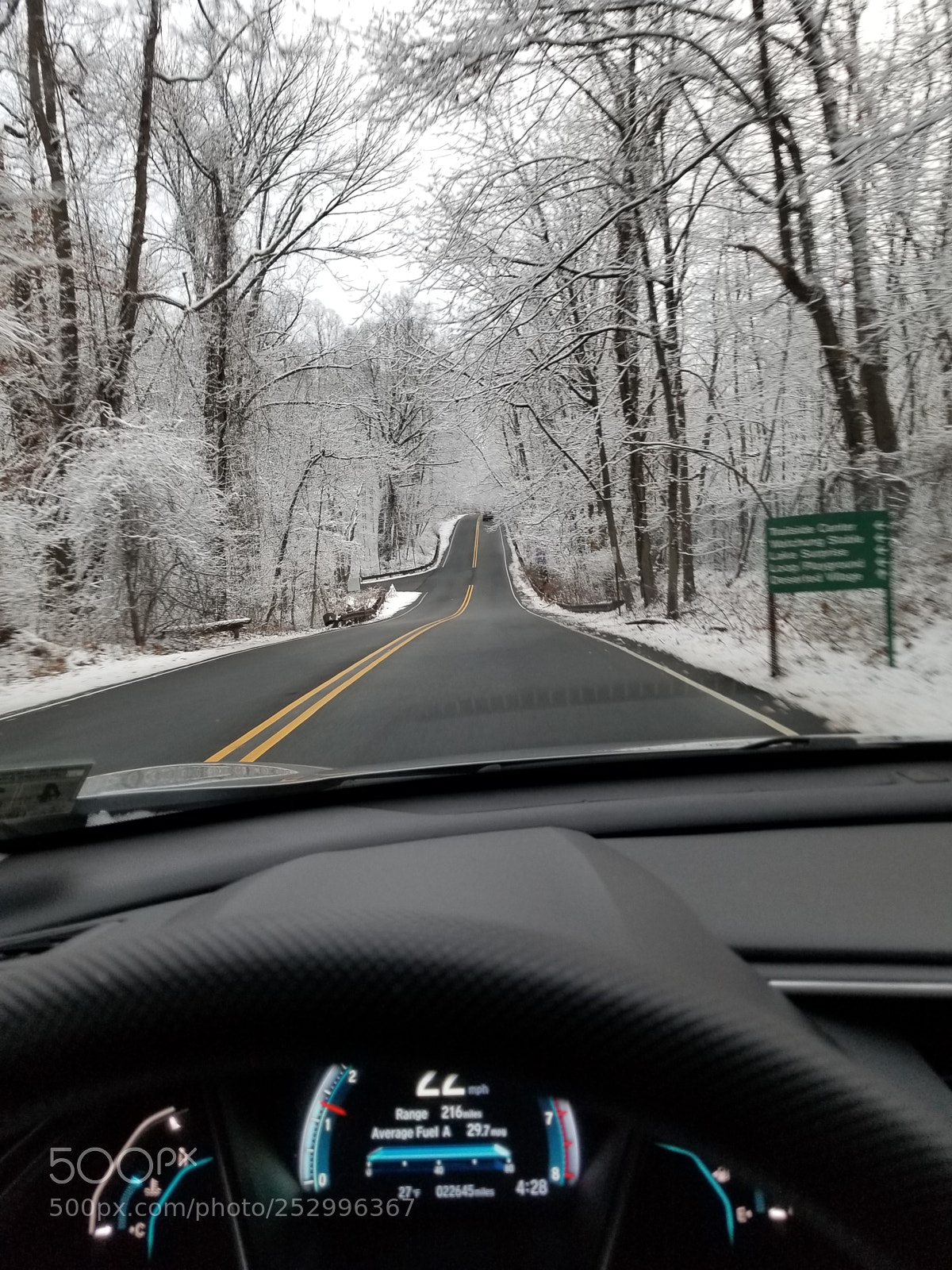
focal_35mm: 26
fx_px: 953
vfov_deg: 67.3
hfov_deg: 53.1
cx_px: 476
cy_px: 635
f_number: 1.7
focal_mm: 4.25
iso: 64
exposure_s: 1/50
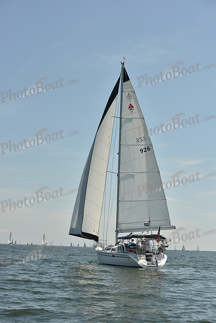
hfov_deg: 19.5
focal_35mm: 70
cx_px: 108
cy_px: 162
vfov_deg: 28.8
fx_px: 630
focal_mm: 70
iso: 320
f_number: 9
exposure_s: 1/1600
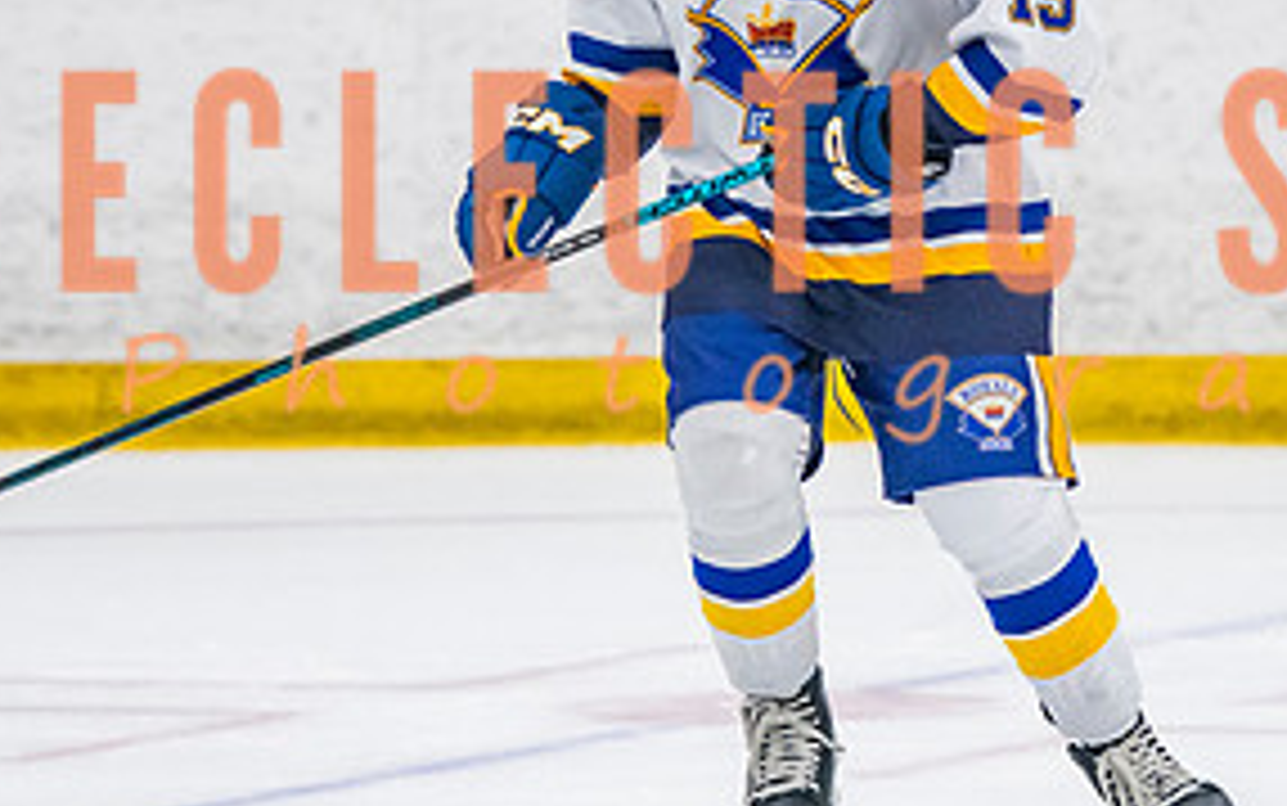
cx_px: 907
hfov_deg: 4.7
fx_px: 15650
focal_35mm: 446
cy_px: 257
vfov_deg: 2.9
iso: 2000
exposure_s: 1/640
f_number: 3.2
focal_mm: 150
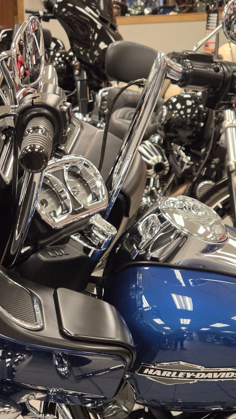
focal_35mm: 101
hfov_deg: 11.9
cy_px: 210
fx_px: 1124
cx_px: 45
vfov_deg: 21.2
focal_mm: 7
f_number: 2.4
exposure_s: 1/120
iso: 320
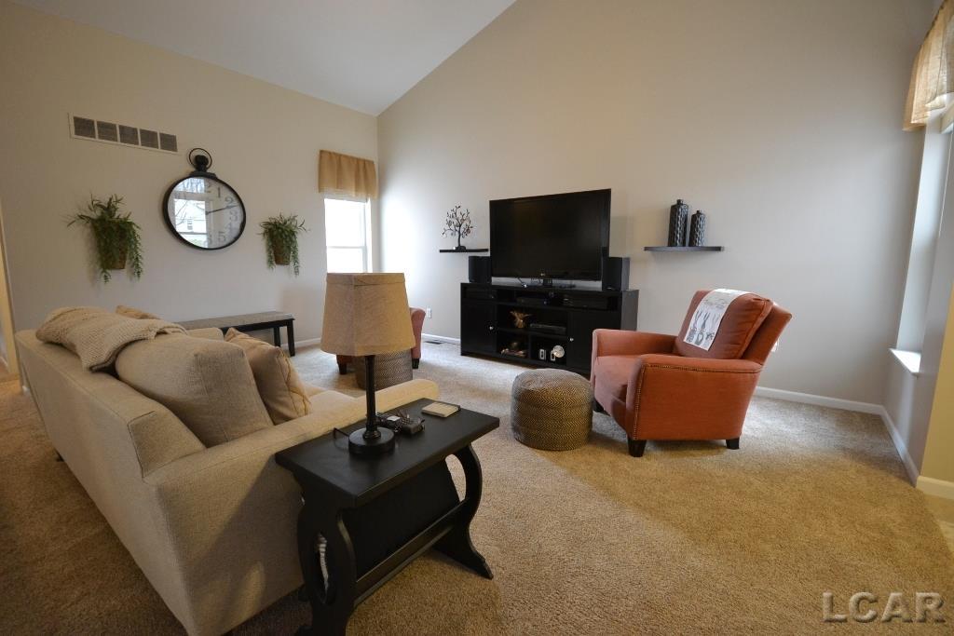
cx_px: 477
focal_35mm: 15
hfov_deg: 100.4
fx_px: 398
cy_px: 318
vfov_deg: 77.3
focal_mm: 10
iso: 1250
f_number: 4
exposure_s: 1/60
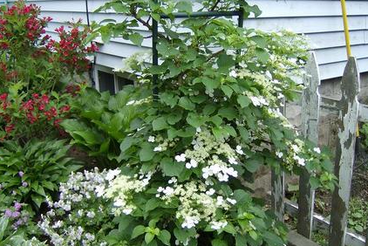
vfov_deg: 34.3
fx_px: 399
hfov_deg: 49.5
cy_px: 128
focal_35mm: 39
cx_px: 181
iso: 100
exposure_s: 1/151
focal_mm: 6
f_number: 2.8
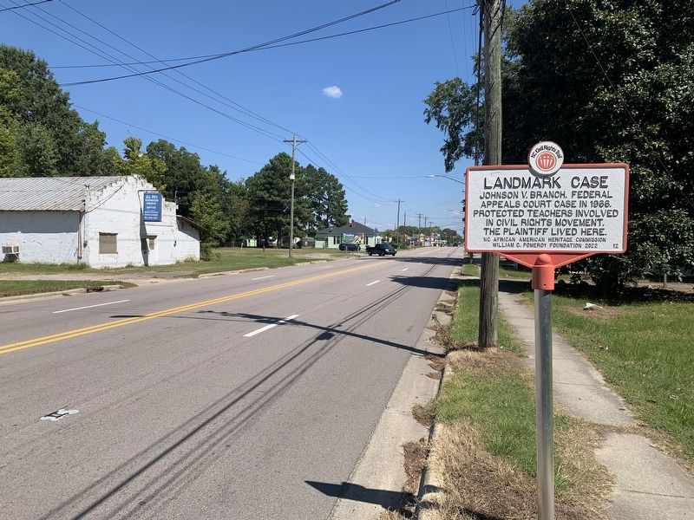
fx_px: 521
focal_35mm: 26
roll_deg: -2.1
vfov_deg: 53.1
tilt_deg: -1.1
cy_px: 260
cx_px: 347
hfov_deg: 67.3
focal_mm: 4.25
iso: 25
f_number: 1.8
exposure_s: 1/2545
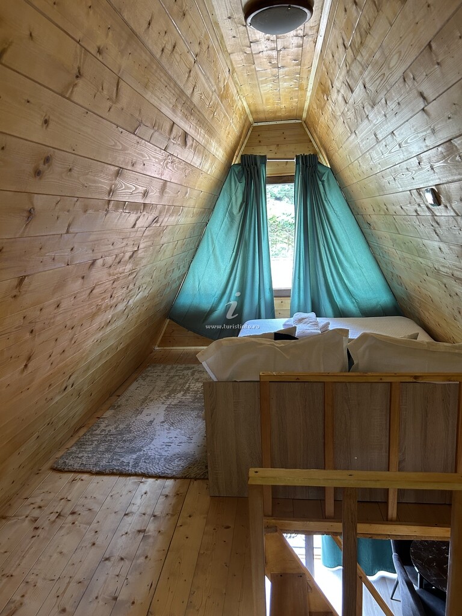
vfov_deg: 67.3
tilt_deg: -11.8
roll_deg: +1.8
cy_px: 308
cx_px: 231
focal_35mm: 26
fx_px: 463
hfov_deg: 53.1
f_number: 1.5
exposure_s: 1/60
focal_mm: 5.7
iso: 160
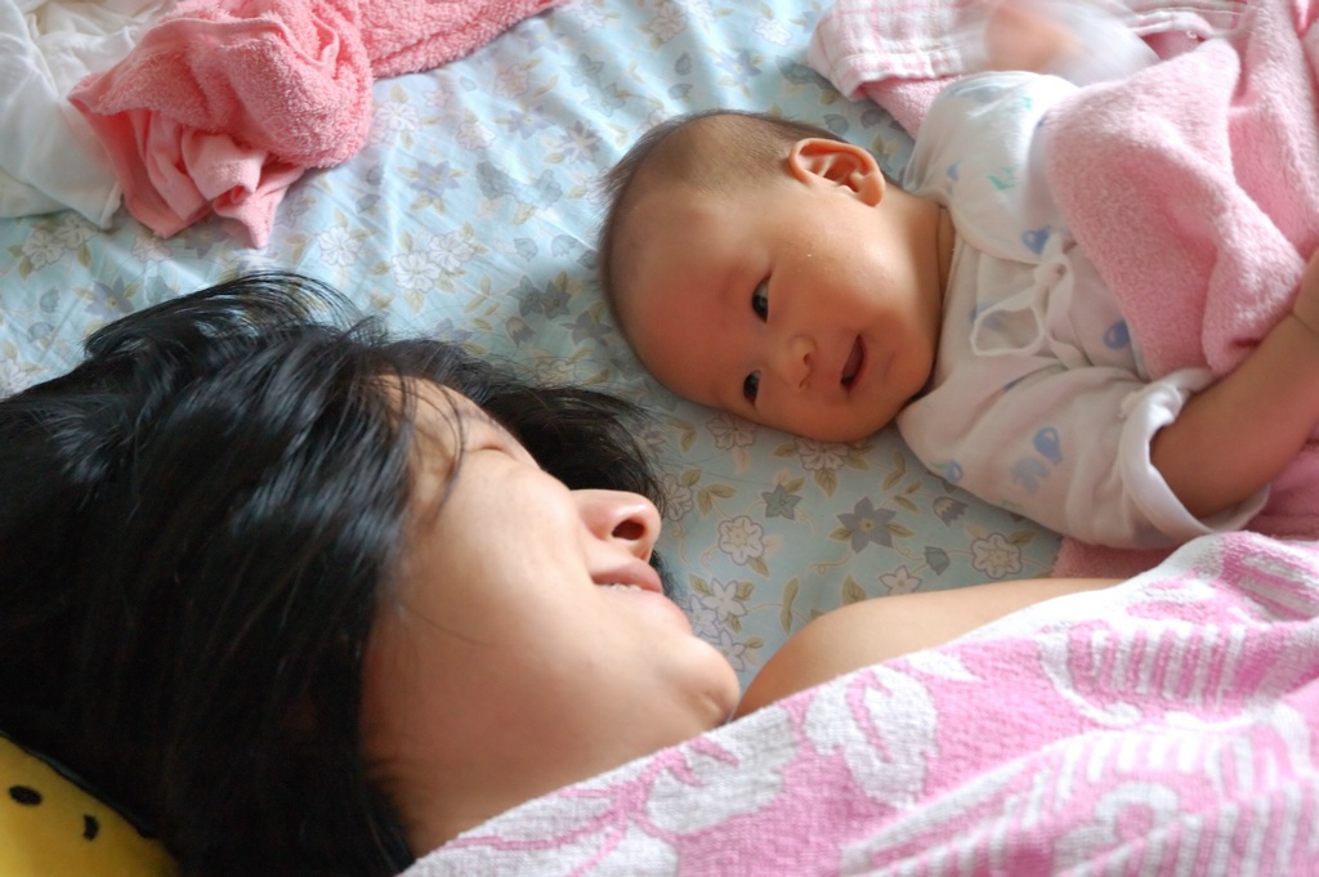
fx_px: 2416
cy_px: 438
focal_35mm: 66
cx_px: 660
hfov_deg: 30.5
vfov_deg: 20.6
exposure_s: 1/15
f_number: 4.5
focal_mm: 44
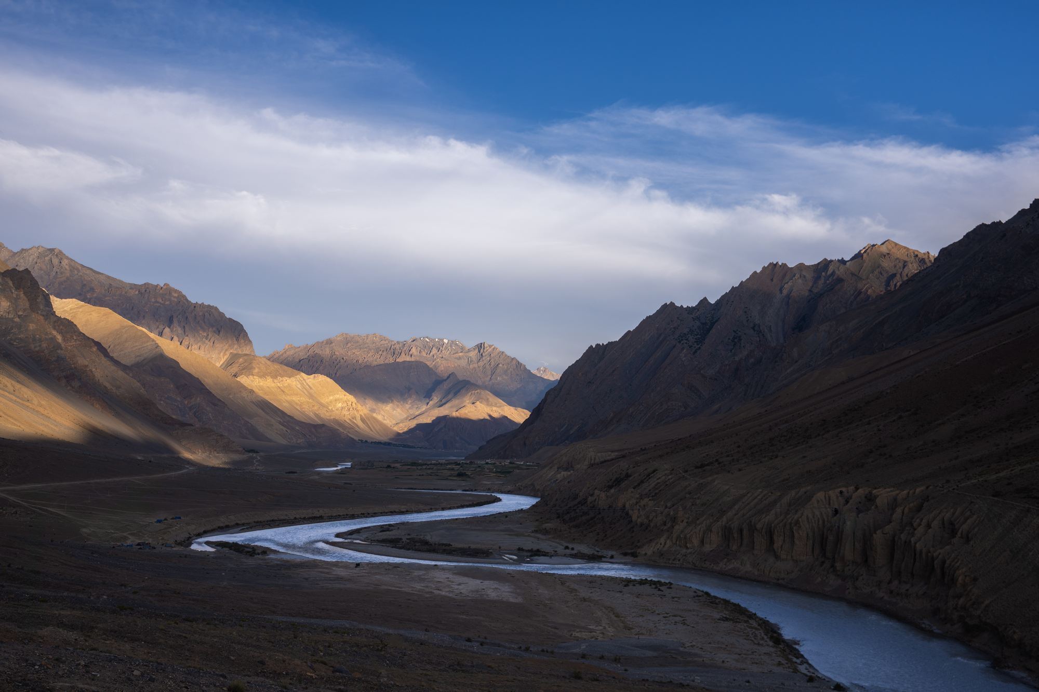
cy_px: 346
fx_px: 1010
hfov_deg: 54.4
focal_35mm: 35
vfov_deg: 37.8
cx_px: 520
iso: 100
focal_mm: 35
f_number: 10
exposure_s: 1/80
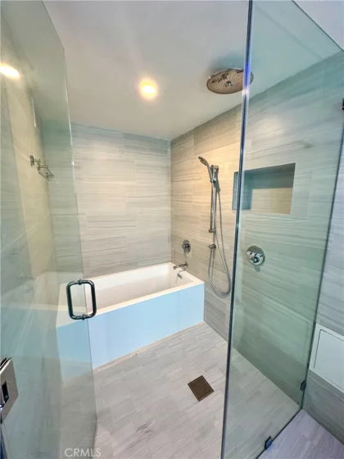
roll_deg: -0.2
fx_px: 186
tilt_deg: -9.5
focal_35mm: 14
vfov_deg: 102.1
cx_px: 172
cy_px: 230
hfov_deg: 85.7
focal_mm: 2.22
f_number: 2.2
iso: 160
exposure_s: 1/60
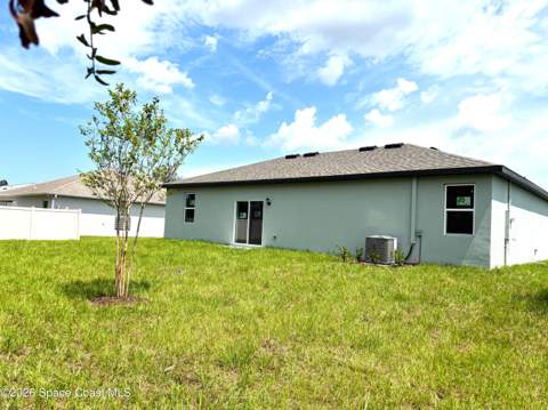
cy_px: 205
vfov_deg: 53.0
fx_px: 411
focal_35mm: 26
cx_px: 274
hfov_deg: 67.4
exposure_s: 1/4255
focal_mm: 5.96
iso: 50
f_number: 1.6
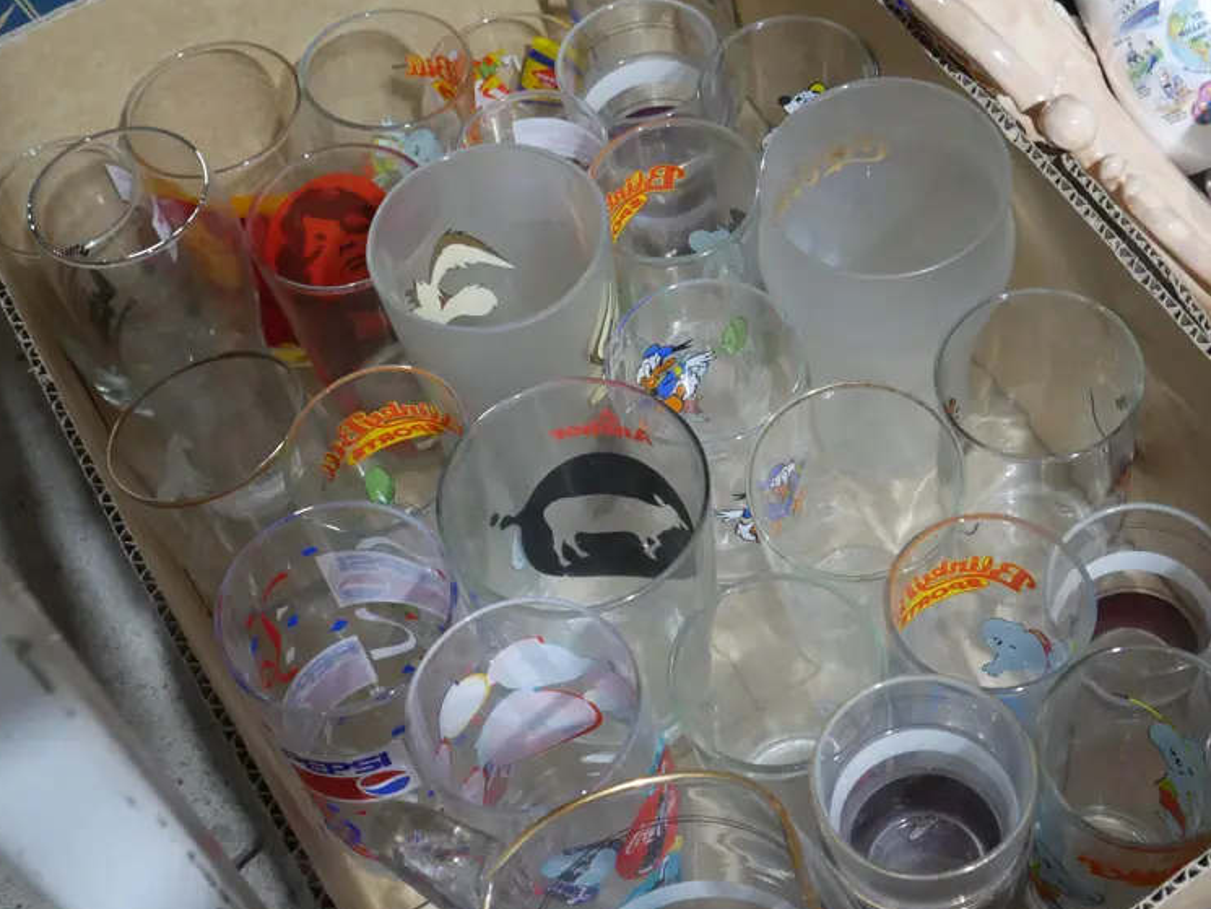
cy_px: 557
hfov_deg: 34.8
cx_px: 743
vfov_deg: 26.5
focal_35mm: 55
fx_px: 1924
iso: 2000
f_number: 5.6
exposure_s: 1/60
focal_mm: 20
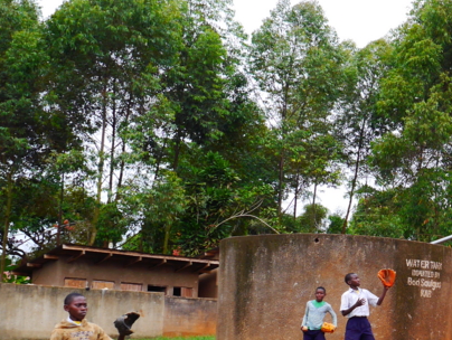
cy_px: 248
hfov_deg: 23.5
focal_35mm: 76
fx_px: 994
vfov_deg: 19.3
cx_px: 540
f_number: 5.6
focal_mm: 15
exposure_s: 1/250
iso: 160
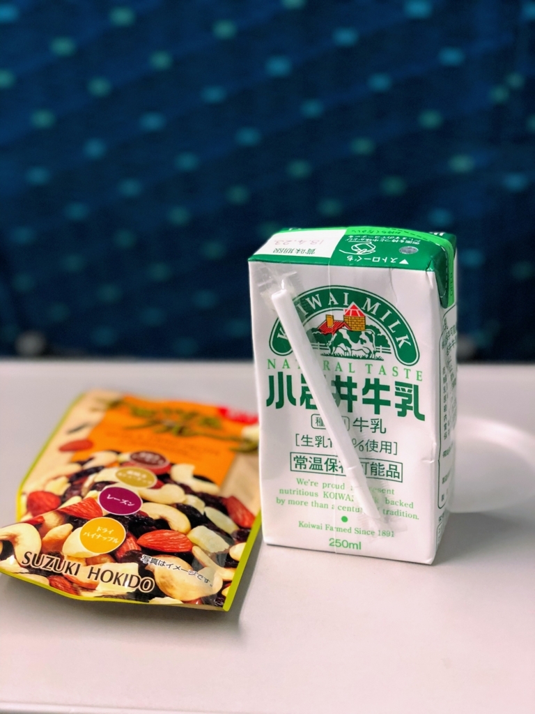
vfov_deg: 36.8
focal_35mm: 52
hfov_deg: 28.0
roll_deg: +2.2
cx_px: 268
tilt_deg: -21.7
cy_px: 357
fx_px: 1072
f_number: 2.4
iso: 100
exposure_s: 1/30
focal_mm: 6
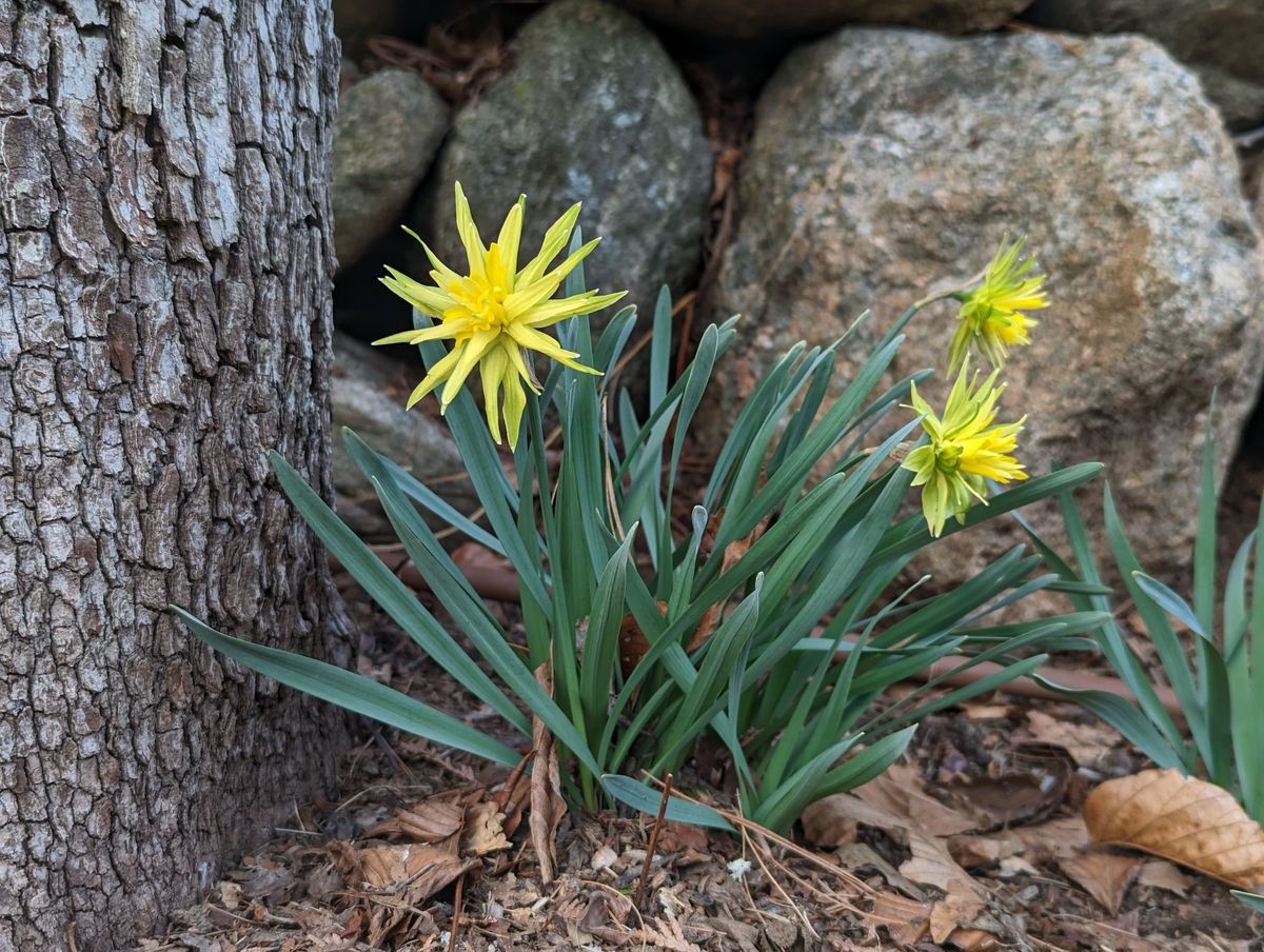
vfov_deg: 30.3
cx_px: 632
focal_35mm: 48
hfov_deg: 39.6
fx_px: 1756
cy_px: 476
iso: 47
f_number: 1.85
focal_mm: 6.81
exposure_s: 1/283
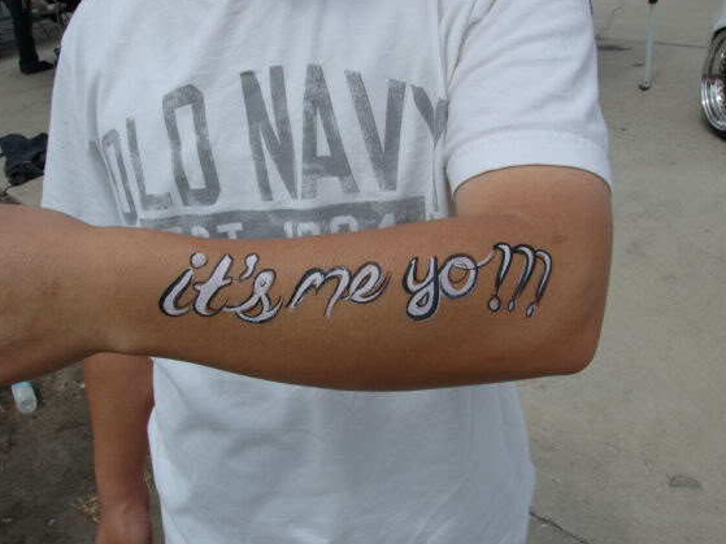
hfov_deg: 55.3
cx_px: 334
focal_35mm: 33
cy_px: 271
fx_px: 692
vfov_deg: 42.9
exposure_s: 1/100
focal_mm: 20
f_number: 22
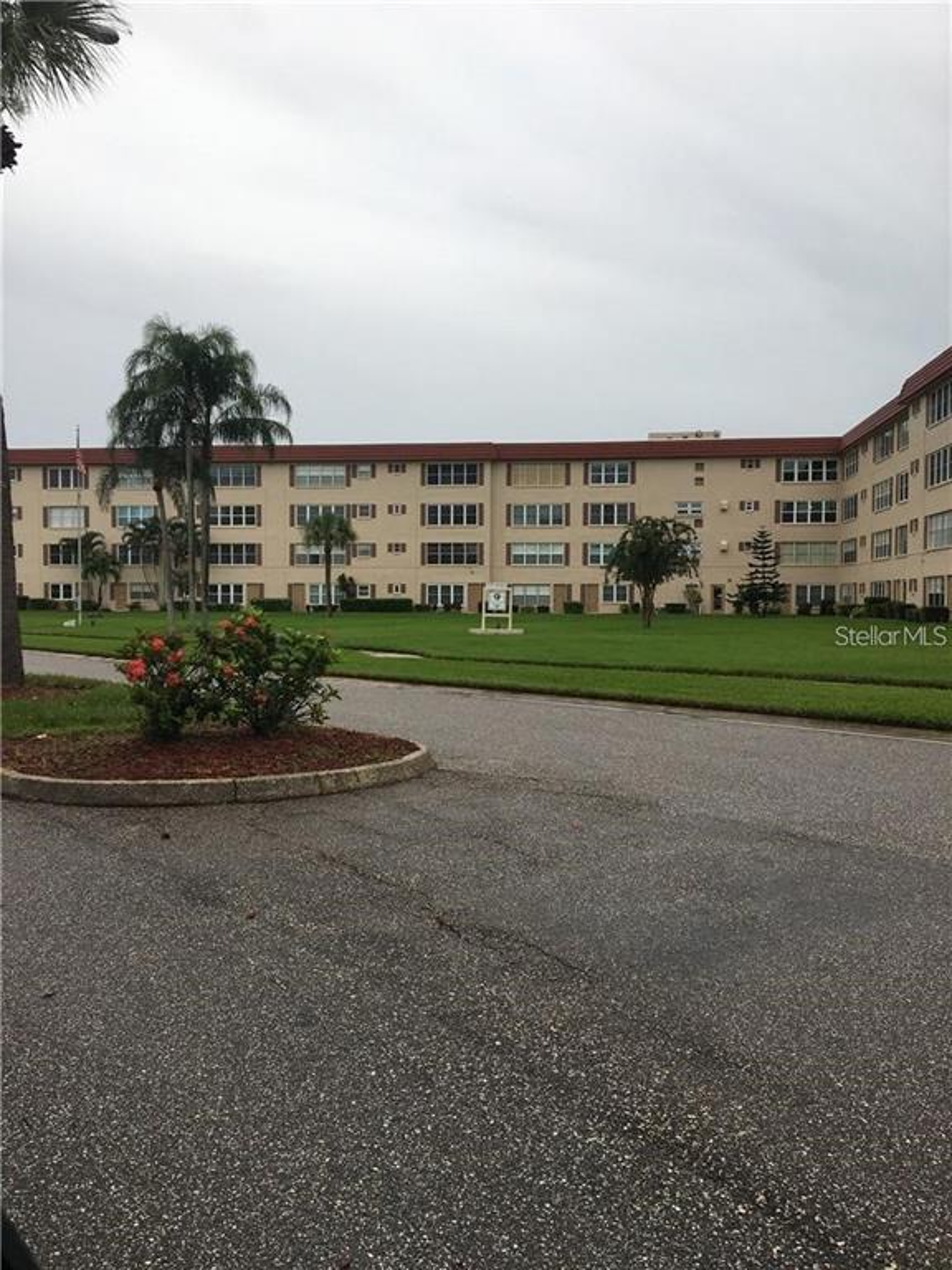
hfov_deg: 48.2
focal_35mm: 29
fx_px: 1063
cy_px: 635
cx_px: 476
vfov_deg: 61.7
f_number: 2.2
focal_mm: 4.15
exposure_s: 1/337
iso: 25
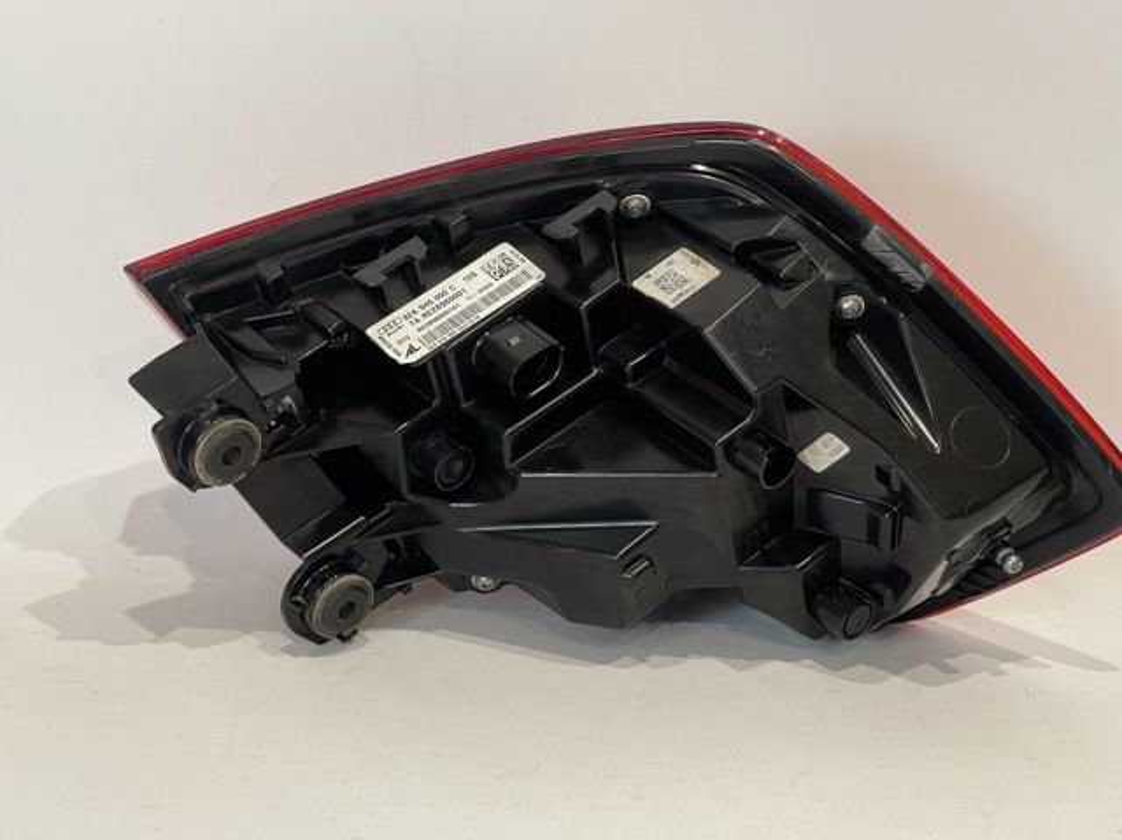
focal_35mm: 64
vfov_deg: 22.9
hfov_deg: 30.3
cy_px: 420
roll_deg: -2.5
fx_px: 2073
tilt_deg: -19.3
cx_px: 561
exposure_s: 1/50
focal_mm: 7.5
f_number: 2.2
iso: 200
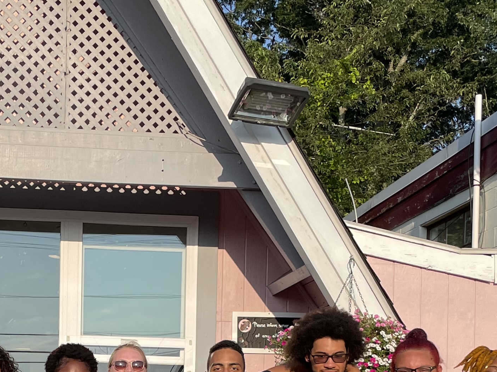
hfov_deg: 25.5
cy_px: 457
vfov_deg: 18.5
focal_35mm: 75
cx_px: 90
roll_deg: -1.2
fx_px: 1077
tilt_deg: -1.1
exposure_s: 1/3125
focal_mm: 4.2
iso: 32
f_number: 1.6
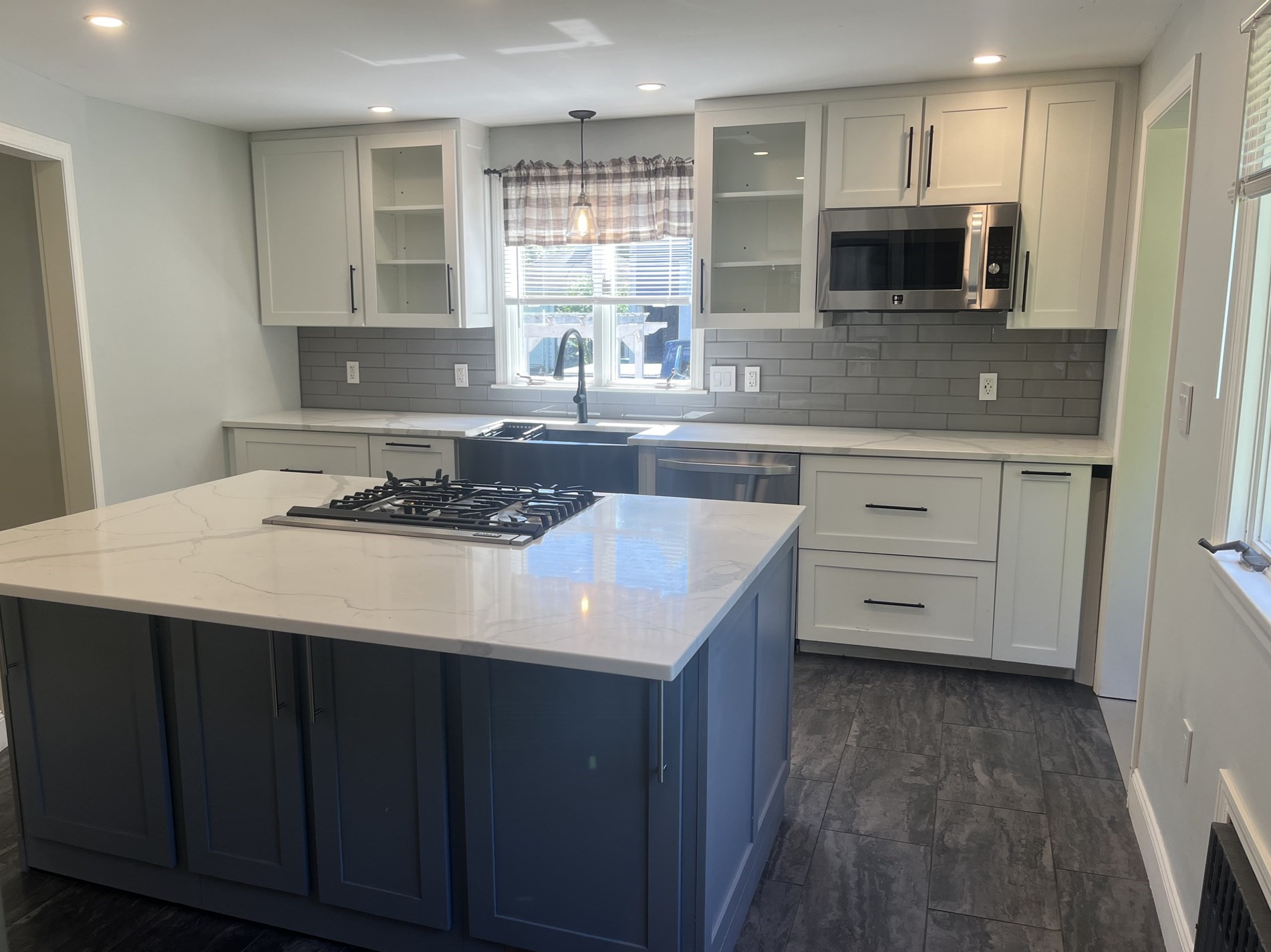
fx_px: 1028
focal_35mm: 28
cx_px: 588
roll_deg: +0.3
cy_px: 485
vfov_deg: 49.7
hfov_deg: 63.4
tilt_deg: -10.4
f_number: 1.6
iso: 32
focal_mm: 5.1
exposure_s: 1/128
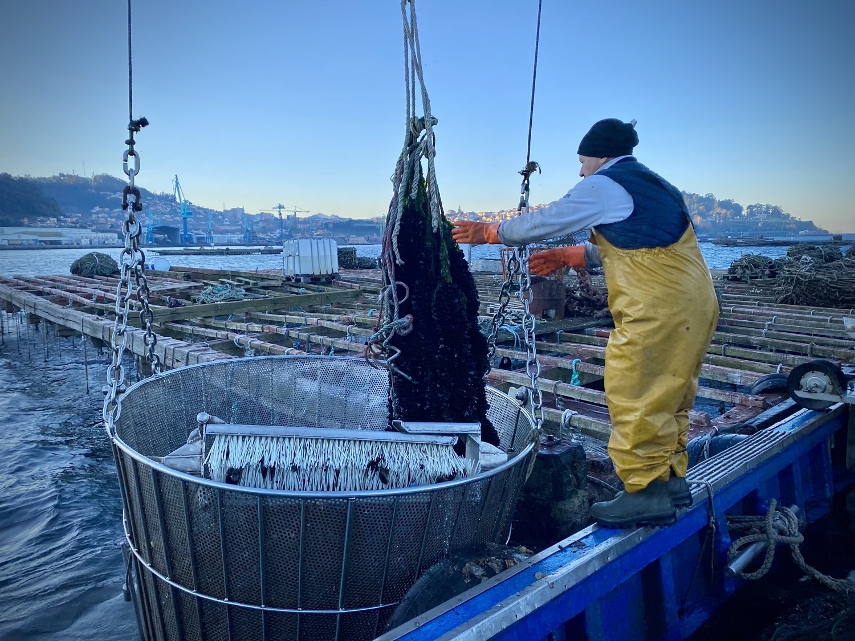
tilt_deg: -6.5
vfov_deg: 53.1
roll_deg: +0.8
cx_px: 428
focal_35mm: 26
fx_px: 642
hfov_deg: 67.3
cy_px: 320
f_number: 1.8
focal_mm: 4.25
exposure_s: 1/788
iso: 32
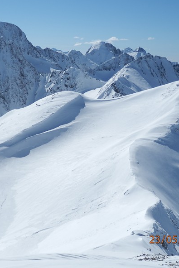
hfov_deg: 25.7
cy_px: 133
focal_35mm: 52
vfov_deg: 38.2
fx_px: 388
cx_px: 46
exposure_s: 1/320
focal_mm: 6.6
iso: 80
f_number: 10.1
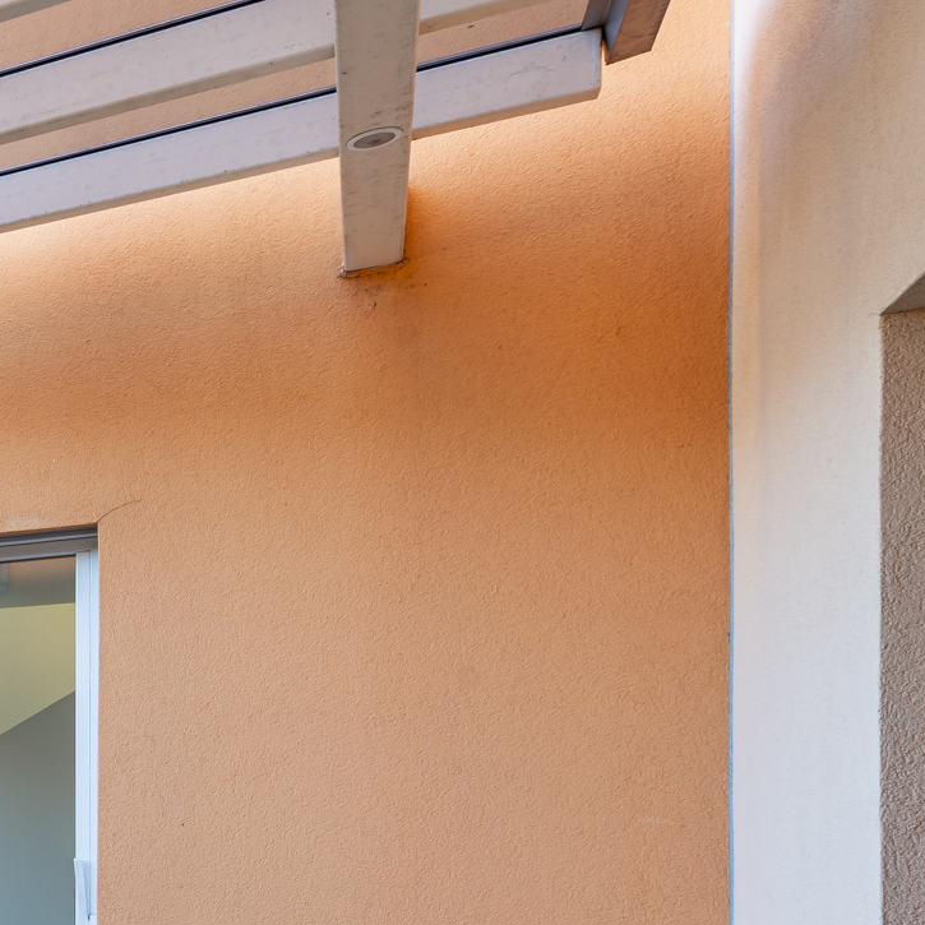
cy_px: 783
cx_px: -623
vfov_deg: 38.0
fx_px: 1270
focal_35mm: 42
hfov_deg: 24.5
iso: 100
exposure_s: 1/6
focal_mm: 14
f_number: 9
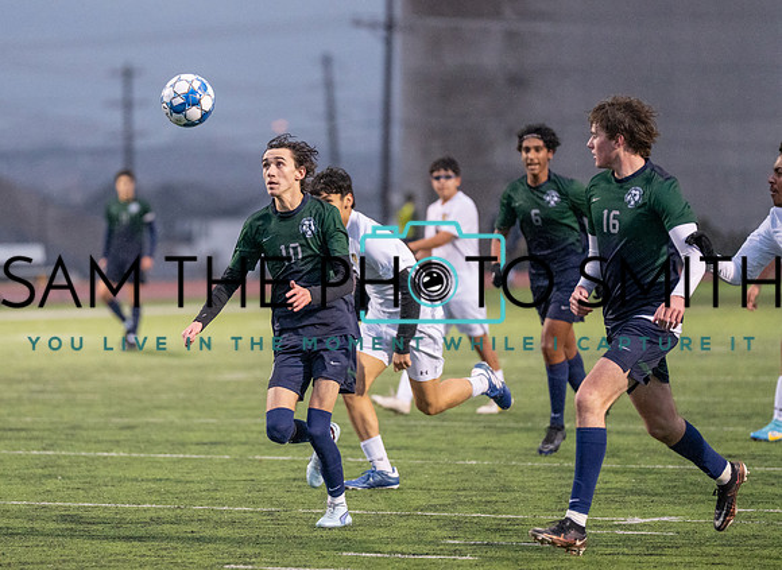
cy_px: 287
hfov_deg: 7.5
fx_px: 6003
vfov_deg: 5.4
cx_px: 266
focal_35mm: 268
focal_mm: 200
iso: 5000
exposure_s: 1/1250
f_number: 2.8
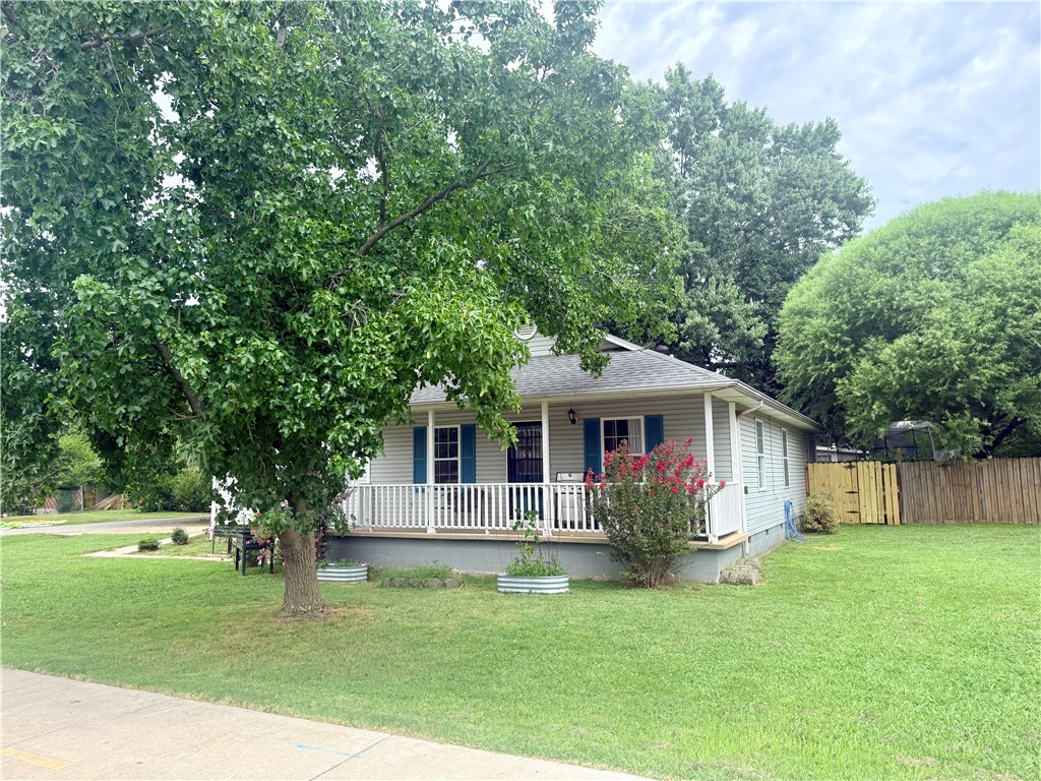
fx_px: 722
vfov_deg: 56.8
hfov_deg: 71.6
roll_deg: +0.7
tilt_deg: +6.7
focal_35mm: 24
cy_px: 390
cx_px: 520
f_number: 1.78
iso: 100
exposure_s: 1/1949
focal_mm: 6.76
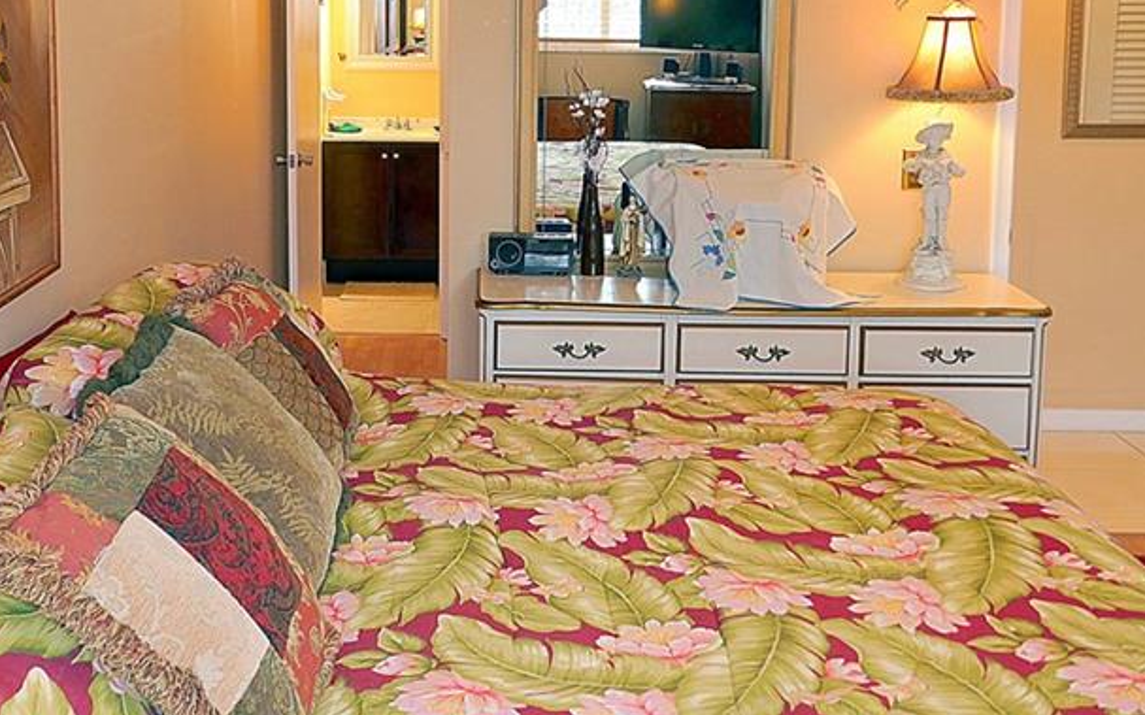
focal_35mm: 43
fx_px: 1341
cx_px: 434
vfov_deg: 29.2
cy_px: 153
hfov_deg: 45.9
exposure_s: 1/60
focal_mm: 9.1
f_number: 2.8
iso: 320
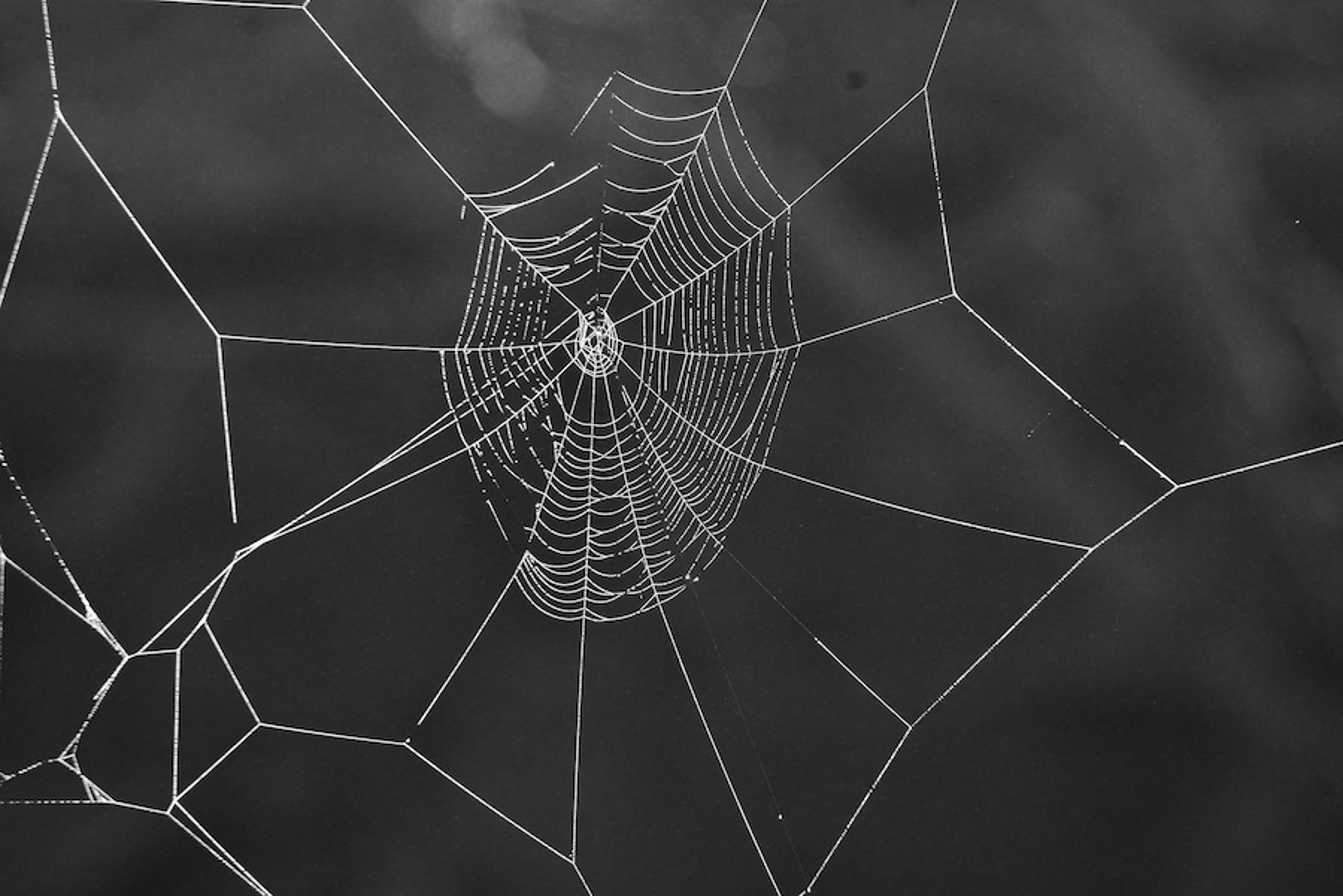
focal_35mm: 525
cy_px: 448
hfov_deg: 3.9
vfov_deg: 2.6
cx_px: 672
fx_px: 19584
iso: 360
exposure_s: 1/400
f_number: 8
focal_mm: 350
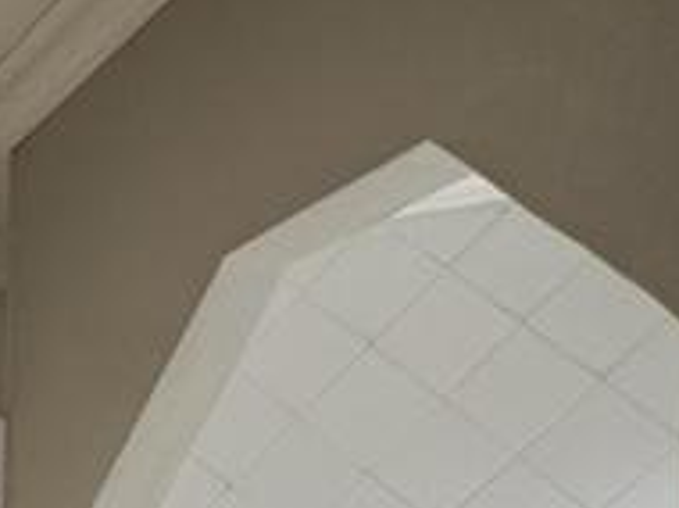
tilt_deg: -2.1
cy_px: 866
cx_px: -307
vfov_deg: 19.6
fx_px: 1156
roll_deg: -1.0
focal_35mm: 59
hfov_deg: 25.6
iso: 200
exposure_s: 1/100
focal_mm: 2.22
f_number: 2.2
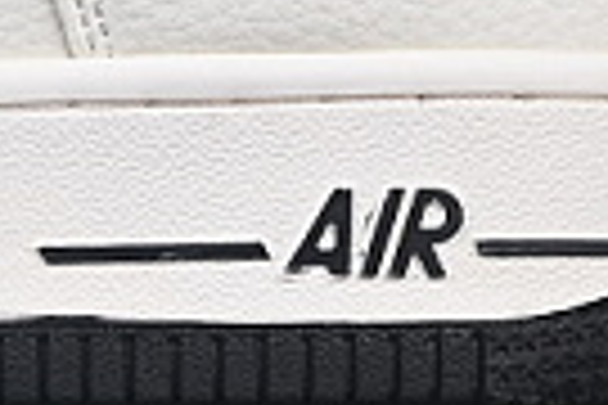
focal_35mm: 443
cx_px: -441
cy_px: -335
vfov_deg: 3.1
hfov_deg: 4.6
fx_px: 7481
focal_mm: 50
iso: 160
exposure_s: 1/80
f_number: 8
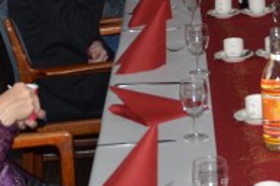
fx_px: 1158
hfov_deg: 13.7
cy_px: -40
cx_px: 224
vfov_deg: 9.1
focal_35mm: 149
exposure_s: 1/60
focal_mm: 28
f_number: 4
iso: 800
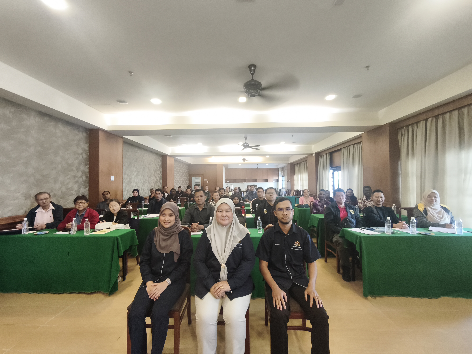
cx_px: 236
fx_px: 205
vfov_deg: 81.7
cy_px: 177
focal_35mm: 15
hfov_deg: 98.2
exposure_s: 1/25
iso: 500
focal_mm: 1.91
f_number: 2.2
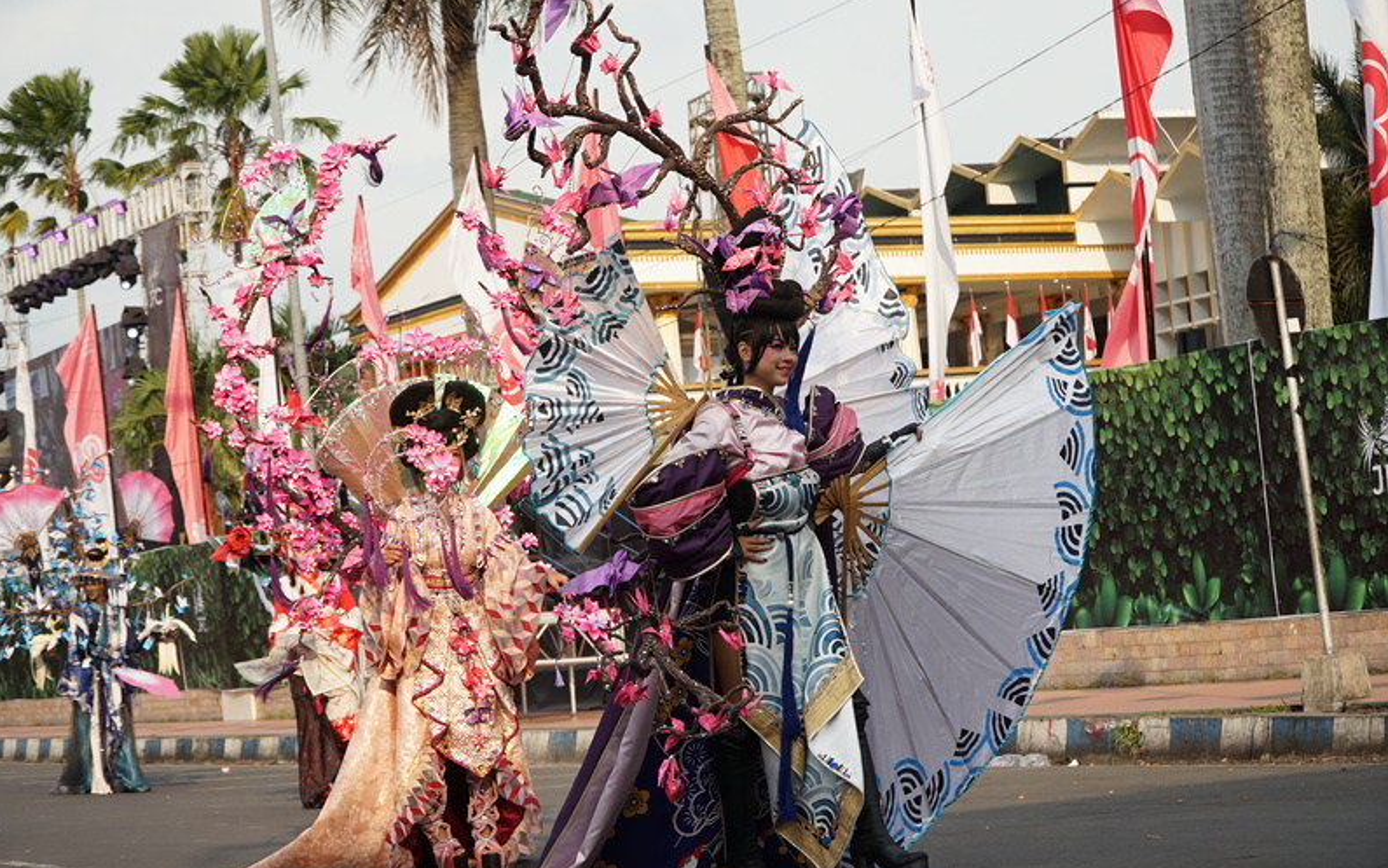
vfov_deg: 16.1
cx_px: 693
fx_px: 3064
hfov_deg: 25.5
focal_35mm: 81
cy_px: 430
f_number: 6.3
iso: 200
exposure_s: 1/400
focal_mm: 53
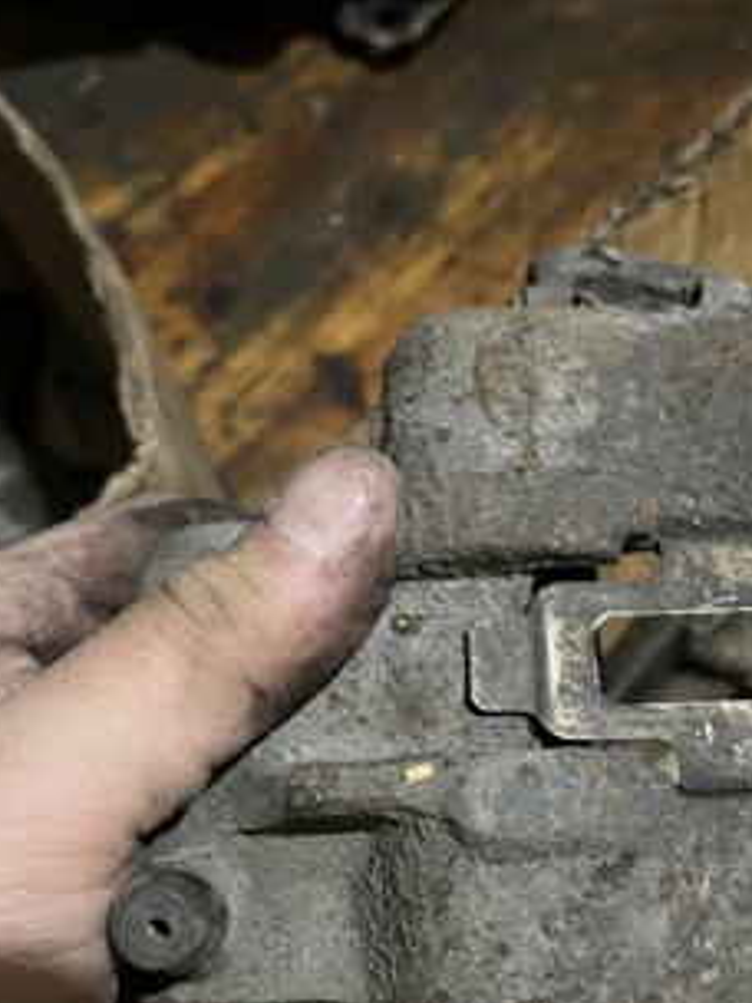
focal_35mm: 41
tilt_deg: -58.8
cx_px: 567
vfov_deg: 45.0
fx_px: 1188
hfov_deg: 34.4
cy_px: 683
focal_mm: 5.1
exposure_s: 1/30
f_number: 1.6
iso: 800
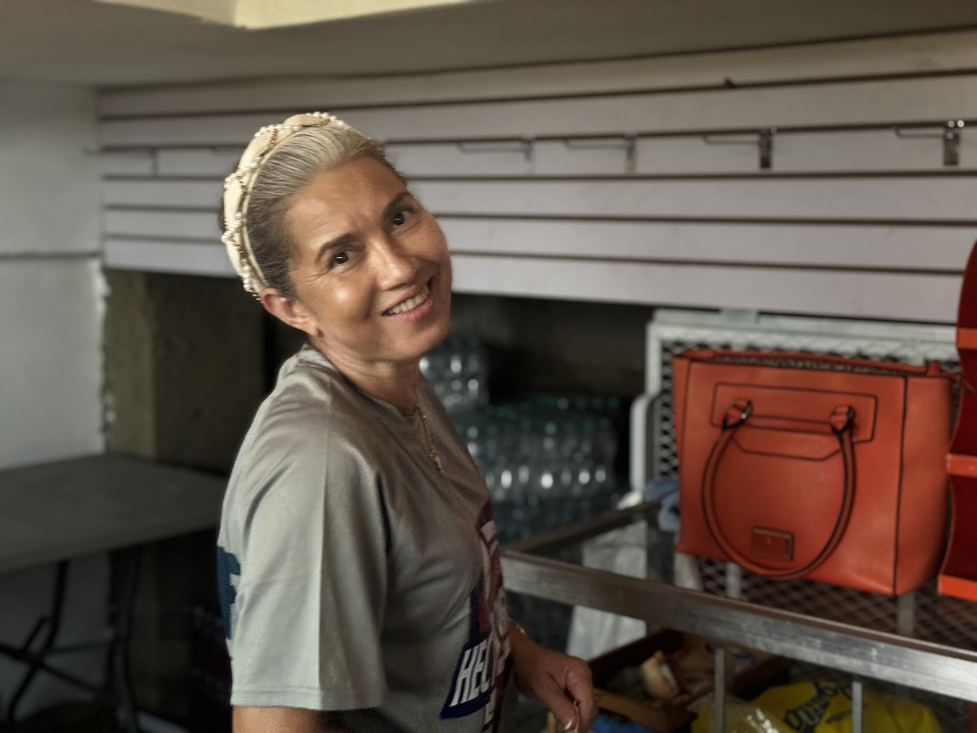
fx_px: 1355
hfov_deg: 39.7
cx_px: 488
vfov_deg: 30.3
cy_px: 366
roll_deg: -0.7
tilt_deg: -7.0
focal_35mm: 48
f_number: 1.78
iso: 500
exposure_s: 1/40
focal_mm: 6.76
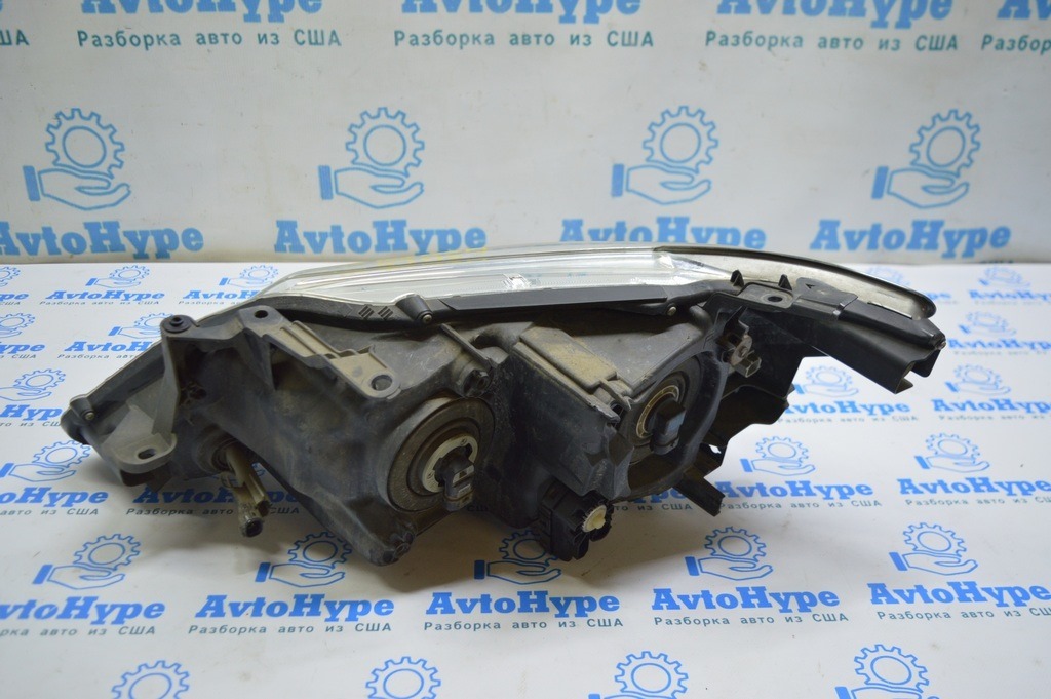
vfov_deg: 39.9
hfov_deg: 57.3
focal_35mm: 33
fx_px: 963
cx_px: 526
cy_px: 350
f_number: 3.8
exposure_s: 1/50
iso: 400
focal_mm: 22
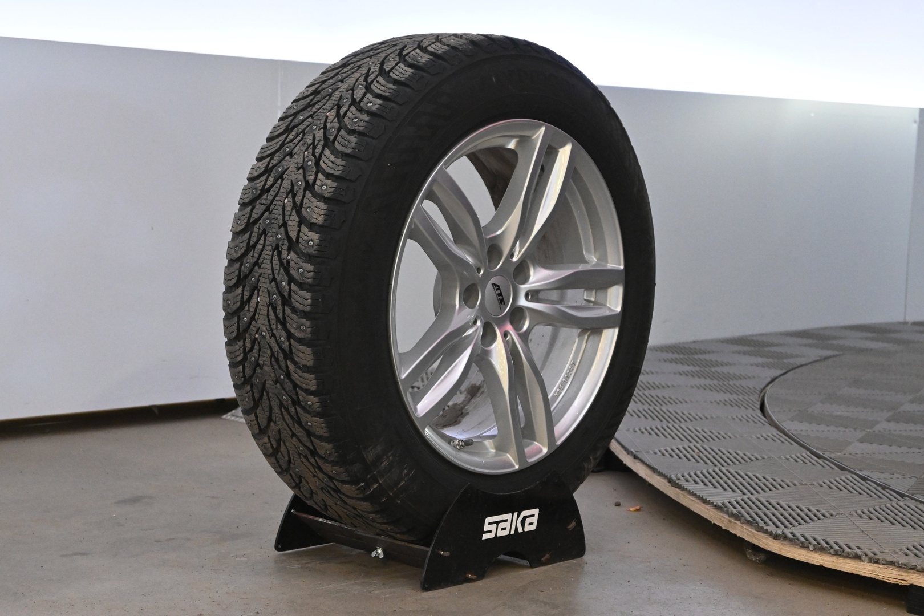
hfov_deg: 29.9
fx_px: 1732
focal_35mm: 68
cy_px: 308
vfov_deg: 20.2
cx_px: 462
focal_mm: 45
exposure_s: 1/80
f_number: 6
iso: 4500
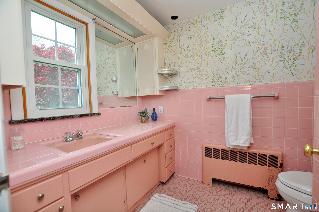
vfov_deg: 77.2
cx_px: 160
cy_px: 106
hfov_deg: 100.5
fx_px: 133
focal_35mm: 15
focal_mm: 10
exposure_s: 1/125
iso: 200
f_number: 5
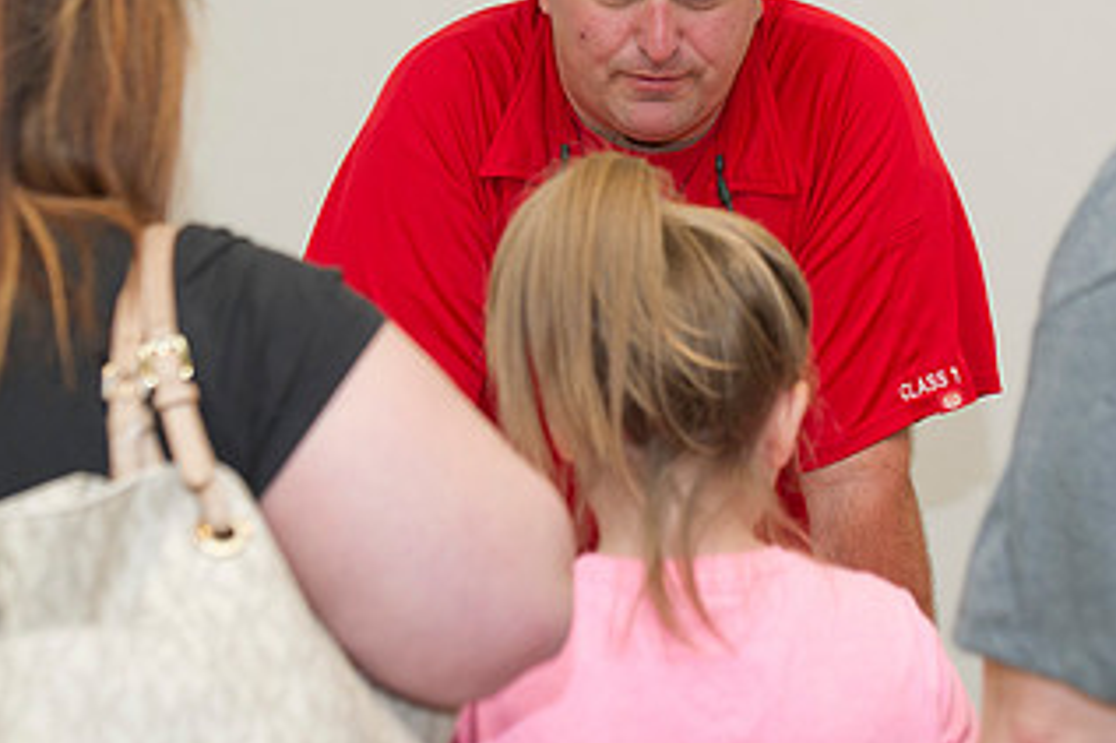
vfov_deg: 9.1
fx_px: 4647
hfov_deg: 13.7
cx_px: 503
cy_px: 190
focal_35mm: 150
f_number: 5
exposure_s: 1/125
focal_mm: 82
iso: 1250
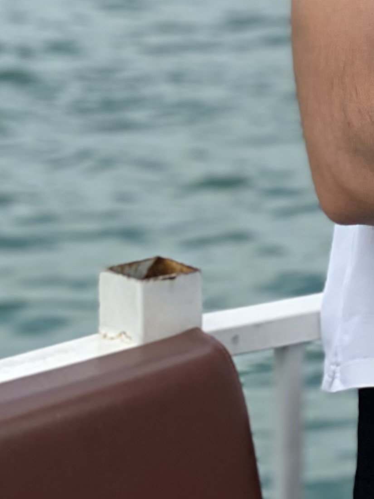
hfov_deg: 7.6
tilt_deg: -0.8
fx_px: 2753
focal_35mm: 191
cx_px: 570
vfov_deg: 10.0
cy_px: -308
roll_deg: -1.9
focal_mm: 6
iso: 20
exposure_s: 1/1996
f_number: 2
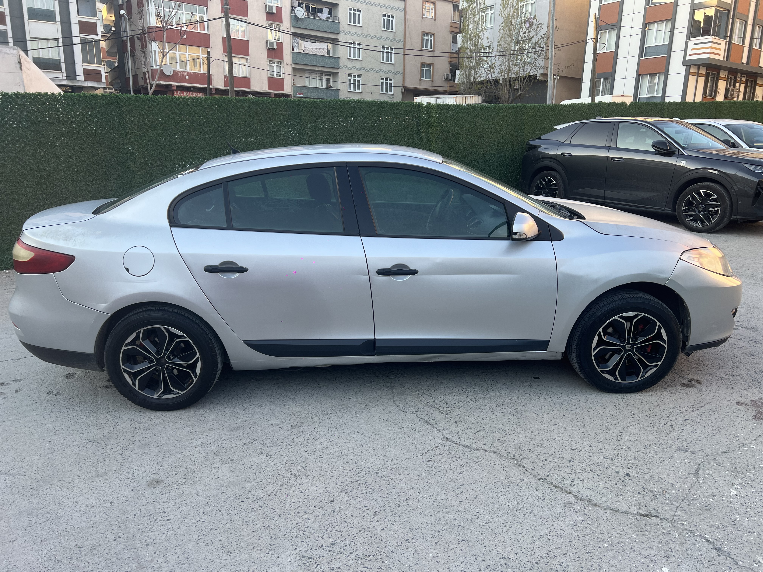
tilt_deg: -14.2
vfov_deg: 53.1
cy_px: 286
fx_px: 573
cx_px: 382
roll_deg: -1.1
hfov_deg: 67.3
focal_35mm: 26
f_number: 1.5
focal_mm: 5.7
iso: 50
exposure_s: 1/414
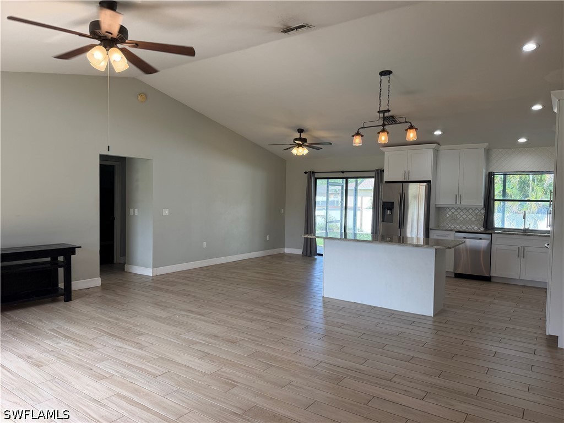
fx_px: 391
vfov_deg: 56.8
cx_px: 282
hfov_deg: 71.6
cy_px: 212
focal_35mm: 24
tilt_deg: -2.3
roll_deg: -0.6
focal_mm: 6.76
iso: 125
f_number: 1.78
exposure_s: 1/203
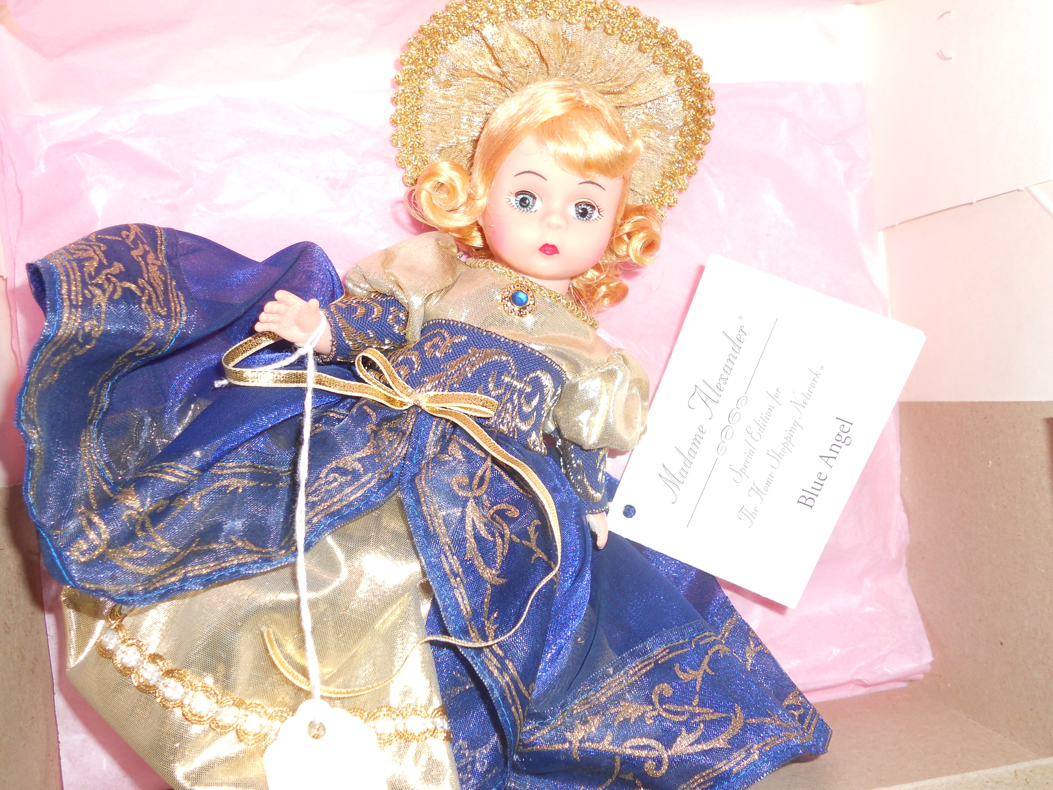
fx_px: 973
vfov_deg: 44.2
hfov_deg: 56.8
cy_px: 395
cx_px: 526
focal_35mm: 32
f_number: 3.5
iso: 80
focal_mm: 5.8
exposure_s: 1/25
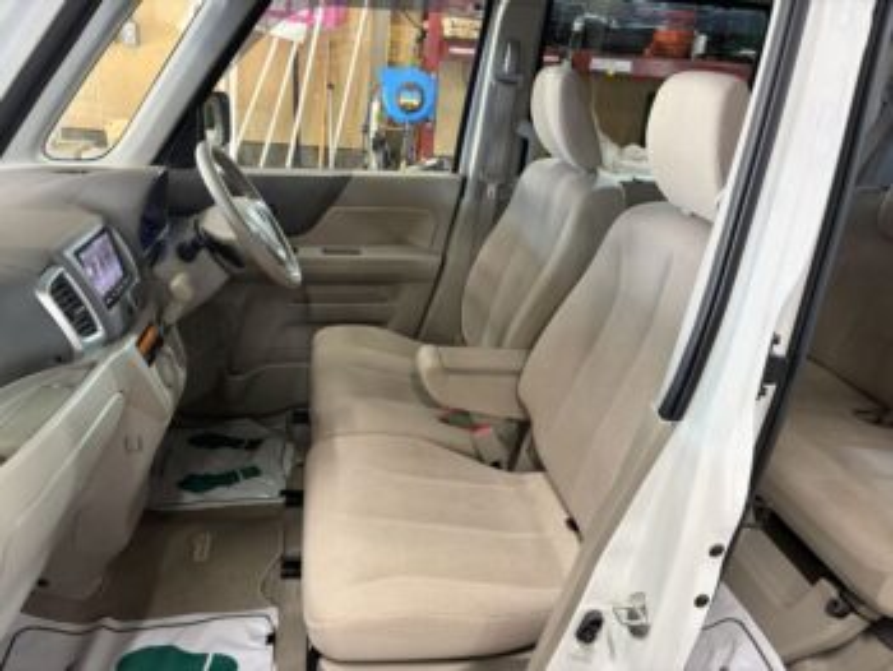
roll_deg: -5.9
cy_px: 336
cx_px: 446
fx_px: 671
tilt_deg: -21.2
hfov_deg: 67.3
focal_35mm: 26
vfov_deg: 53.1
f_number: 1.6
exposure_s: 1/50
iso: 320
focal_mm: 5.96
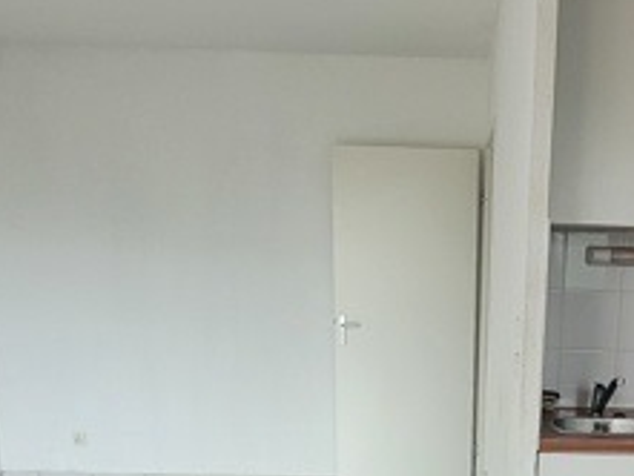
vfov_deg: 28.2
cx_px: 488
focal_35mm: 47
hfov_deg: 39.2
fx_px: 861
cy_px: 519
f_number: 2.2
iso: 160
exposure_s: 1/50
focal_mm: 1.74
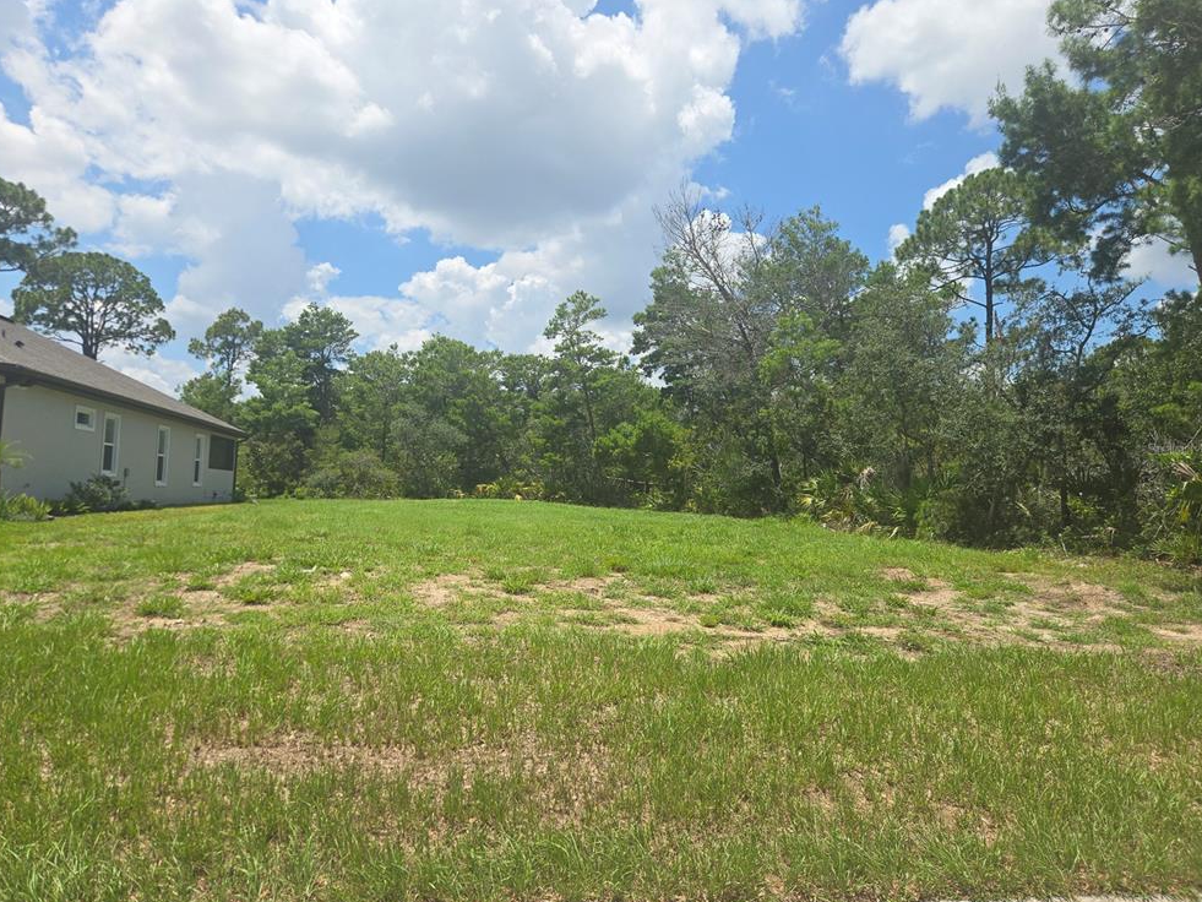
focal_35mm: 24
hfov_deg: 71.6
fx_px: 833
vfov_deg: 56.8
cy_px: 449
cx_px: 594
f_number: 1.8
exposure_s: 1/2140
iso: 25
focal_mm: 5.4
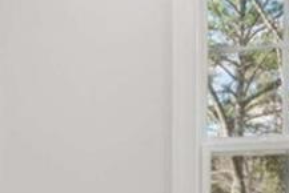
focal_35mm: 66
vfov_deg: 19.5
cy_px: 230
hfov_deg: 26.8
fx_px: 530
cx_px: -64
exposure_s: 1/25
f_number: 8
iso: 320
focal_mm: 14
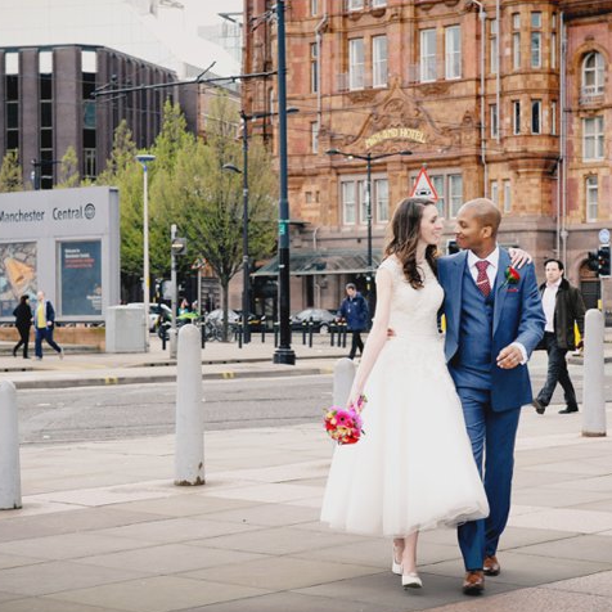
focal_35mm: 100
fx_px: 2000
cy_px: 334
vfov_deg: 17.4
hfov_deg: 17.4
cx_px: 332
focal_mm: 70
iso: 3200
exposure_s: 1/500
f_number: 5.6
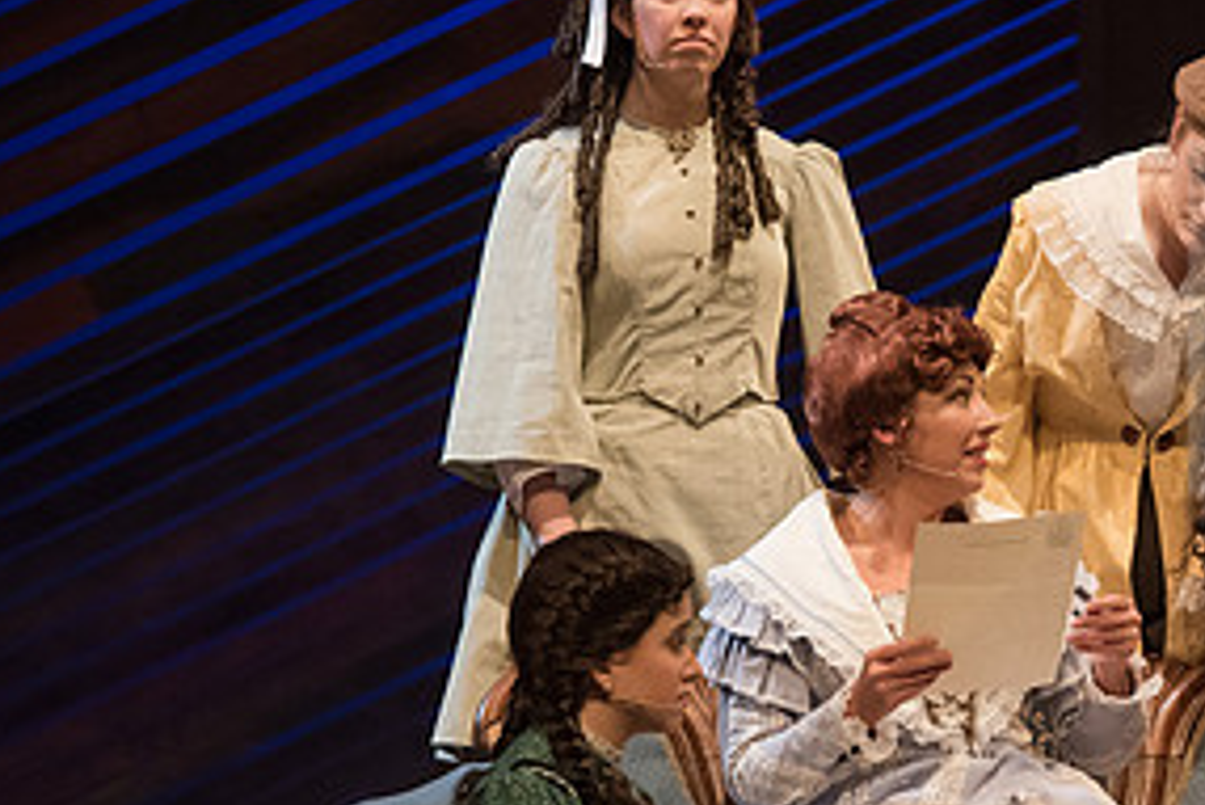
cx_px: 1062
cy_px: 651
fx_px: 10180
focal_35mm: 304
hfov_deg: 6.8
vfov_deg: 4.5
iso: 4000
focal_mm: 150
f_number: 4
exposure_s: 1/320
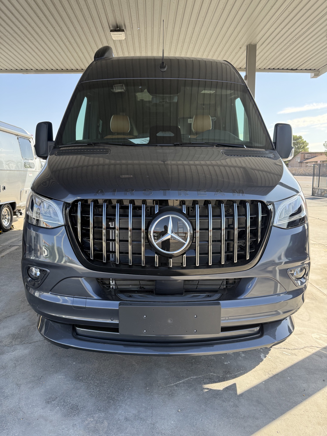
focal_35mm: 24
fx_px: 302
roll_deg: +1.1
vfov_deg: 71.6
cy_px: 218
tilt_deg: -7.4
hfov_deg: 56.8
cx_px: 164
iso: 100
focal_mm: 6.76
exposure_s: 1/813
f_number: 1.78
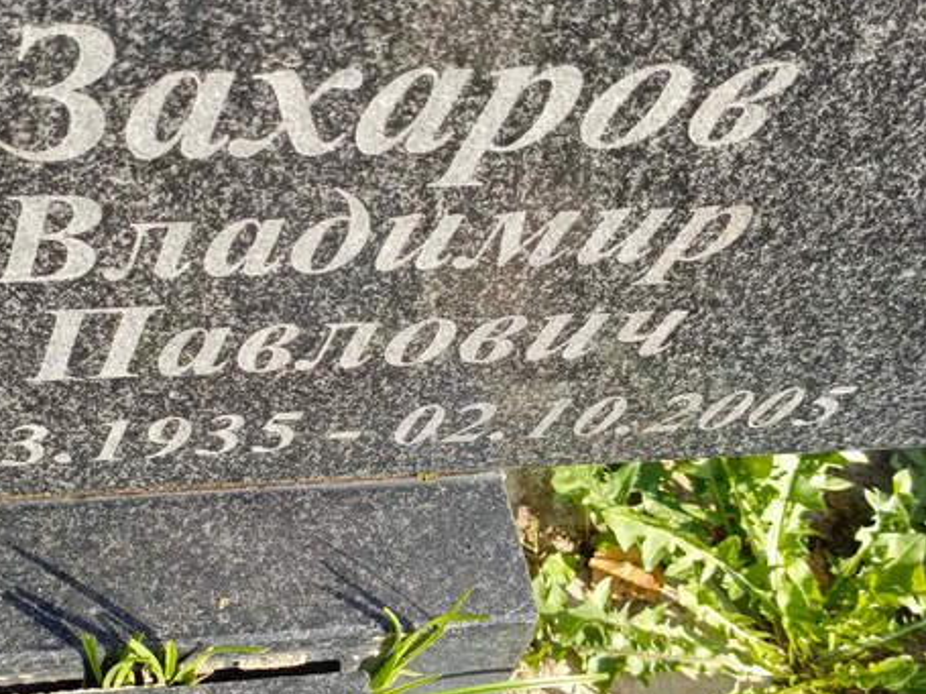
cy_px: 305
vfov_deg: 32.8
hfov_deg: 42.4
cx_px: 311
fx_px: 1177
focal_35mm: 44
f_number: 1.69
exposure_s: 1/312
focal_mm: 4.76
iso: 108
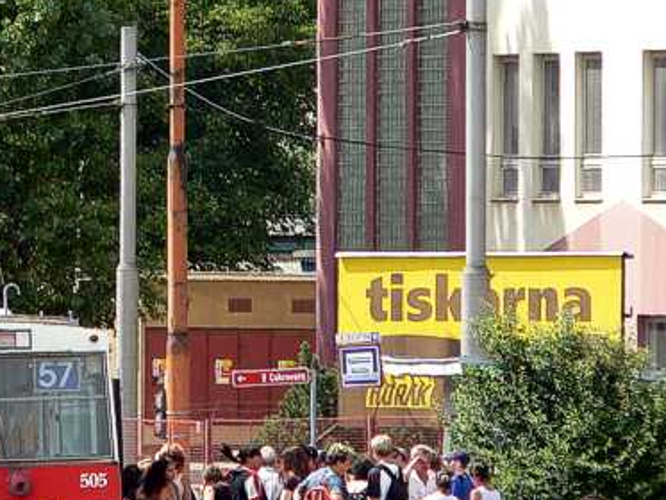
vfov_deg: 2.5
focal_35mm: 593
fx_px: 11413
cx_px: 180
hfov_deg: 3.3
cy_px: 268
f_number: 4
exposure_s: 1/250
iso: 80
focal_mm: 45.5
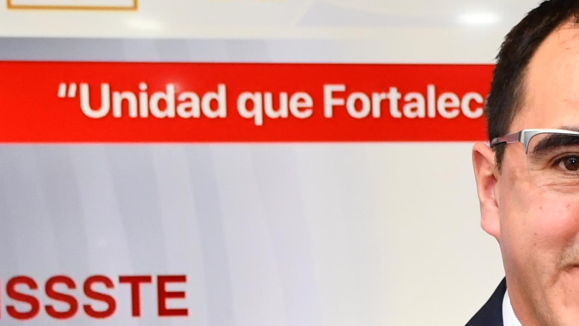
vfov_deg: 5.4
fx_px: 3424
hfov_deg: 9.6
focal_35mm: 223
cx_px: 513
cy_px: 508
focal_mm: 35
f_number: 4.2
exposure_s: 1/60
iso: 800
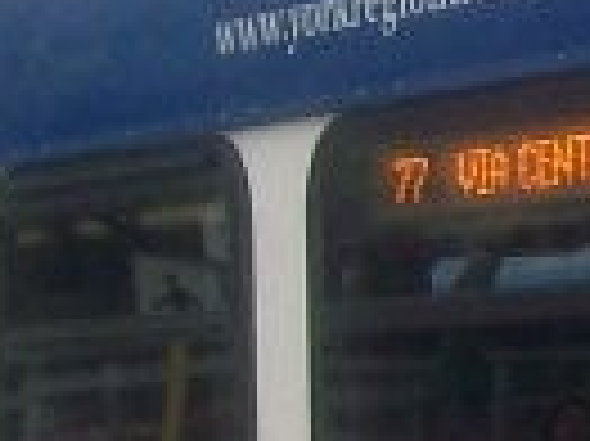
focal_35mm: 281
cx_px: 955
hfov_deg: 6.9
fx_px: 4785
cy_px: 418
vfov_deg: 5.3
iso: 80
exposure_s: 1/628
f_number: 2.7
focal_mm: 6
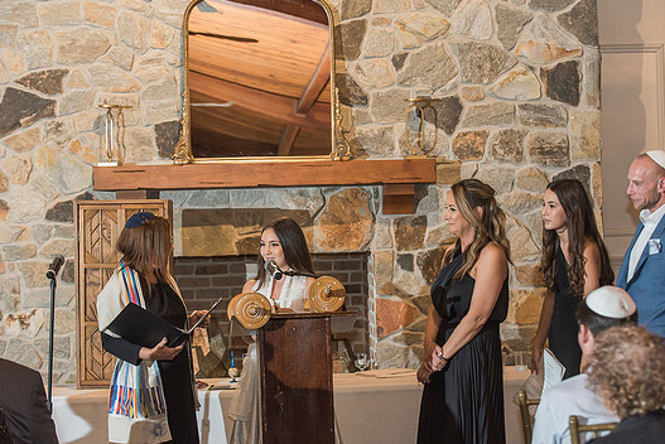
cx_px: 356
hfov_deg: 20.6
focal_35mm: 99
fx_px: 1830
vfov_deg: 13.8
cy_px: 243
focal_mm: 90
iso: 1250
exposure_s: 1/125
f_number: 4.5
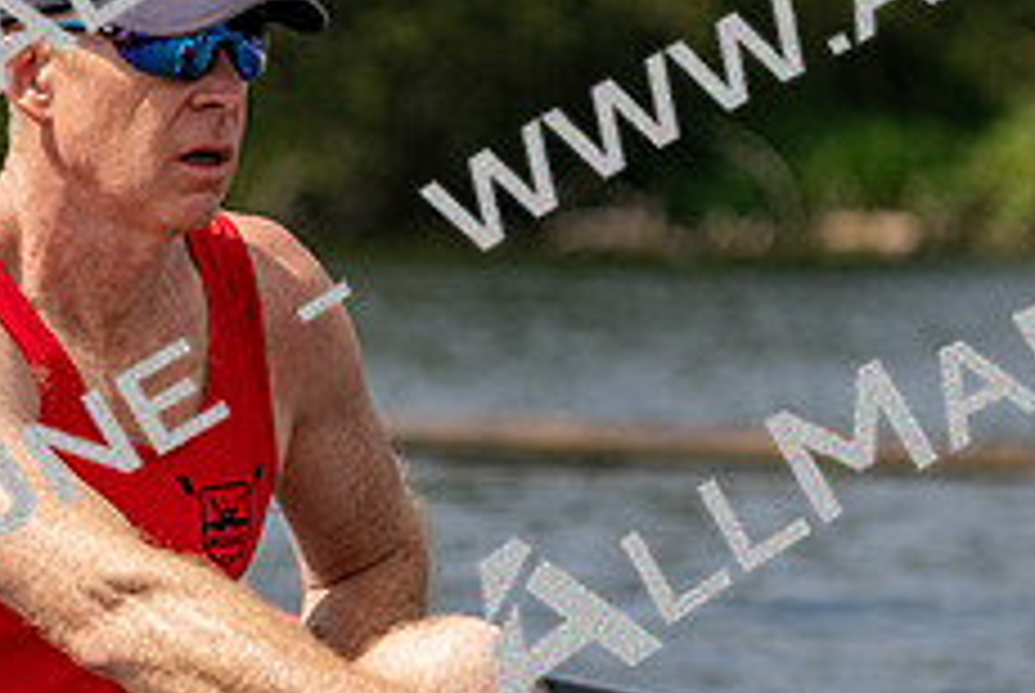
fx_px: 14508
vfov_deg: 2.7
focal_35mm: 504
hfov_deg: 4.1
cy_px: 326
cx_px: 94
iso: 200
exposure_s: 1/1600
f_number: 5.6
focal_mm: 200
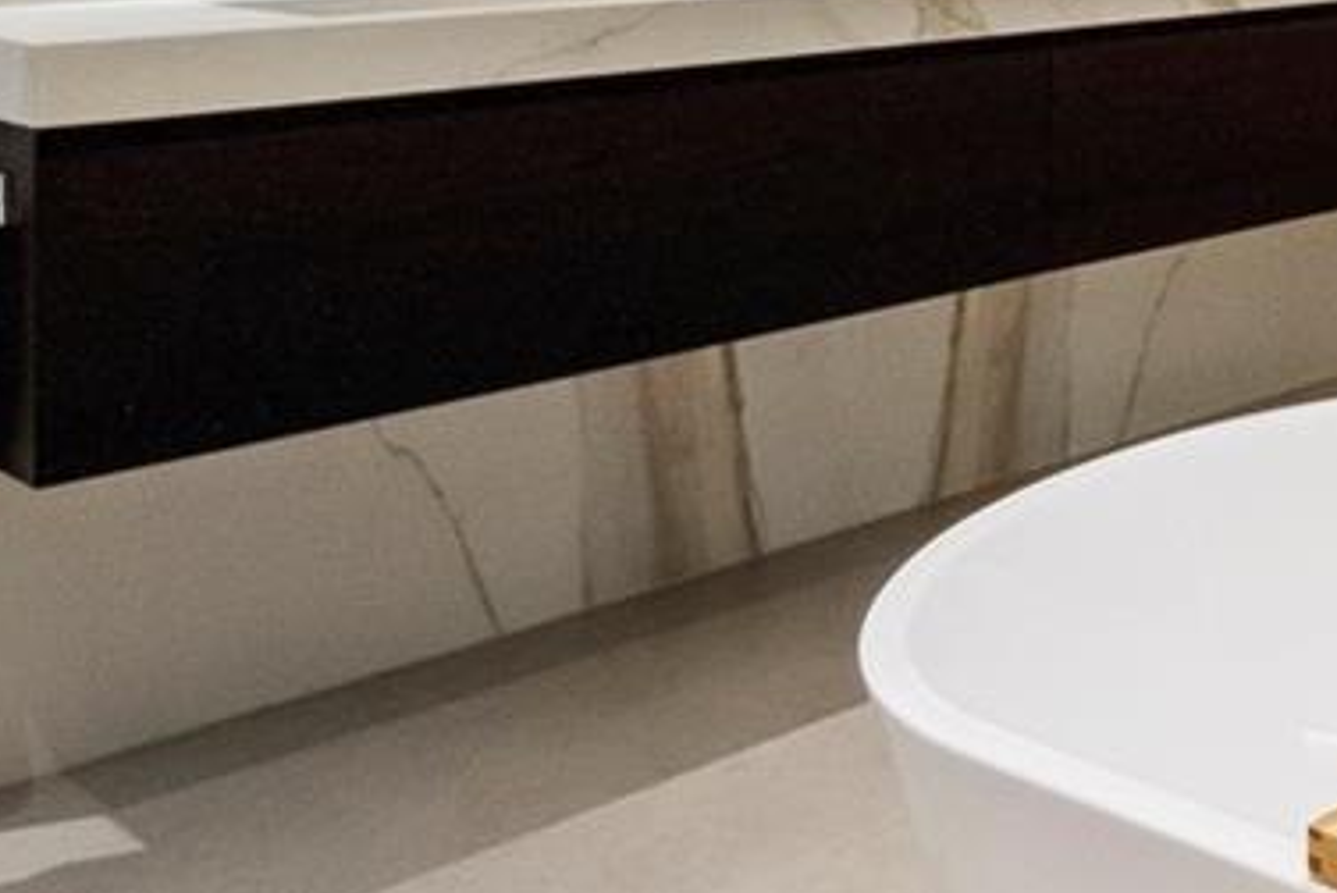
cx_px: 1963
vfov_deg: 24.3
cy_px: -146
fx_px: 1895
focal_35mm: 51
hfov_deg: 27.7
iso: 640
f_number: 8
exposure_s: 1/30
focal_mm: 8
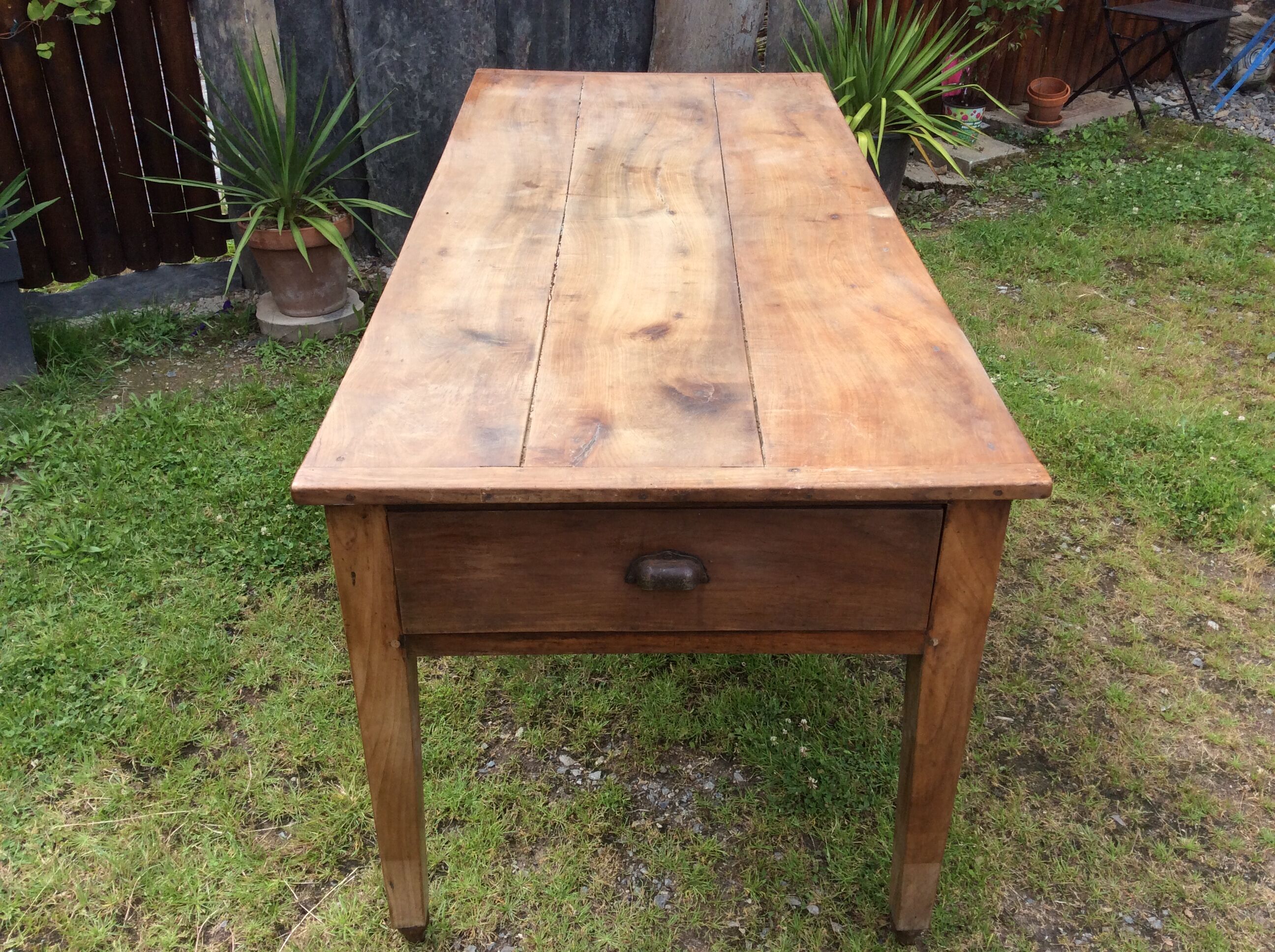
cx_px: 638
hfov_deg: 56.9
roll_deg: +0.0
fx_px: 1177
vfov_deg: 44.1
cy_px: 476
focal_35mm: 32
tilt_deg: -34.2
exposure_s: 1/427
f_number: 2.4
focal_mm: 3.3
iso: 32
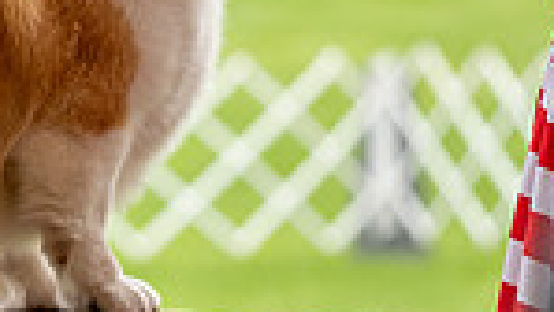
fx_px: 6952
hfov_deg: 4.6
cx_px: -78
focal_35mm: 473
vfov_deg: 2.6
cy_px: -258
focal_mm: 116
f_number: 5
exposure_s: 1/800
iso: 400
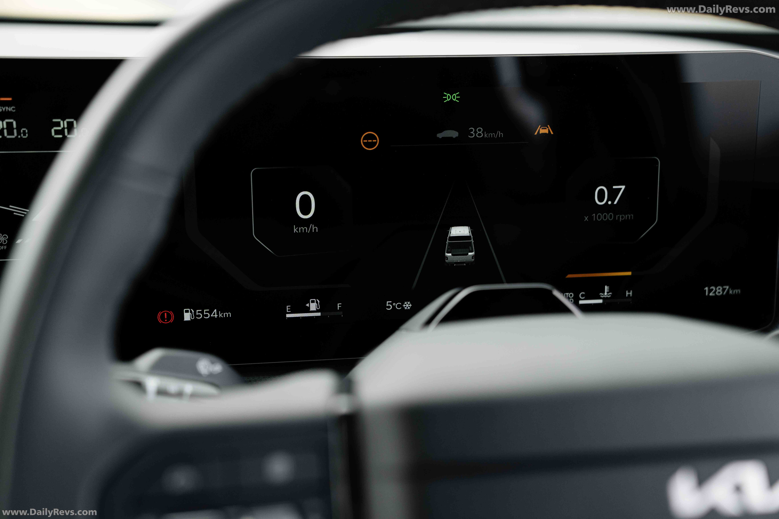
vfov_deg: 27.5
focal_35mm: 49
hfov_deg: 40.3
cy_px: 260
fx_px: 1060
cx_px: 390
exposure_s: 1/640
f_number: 2.8
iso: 640
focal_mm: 49
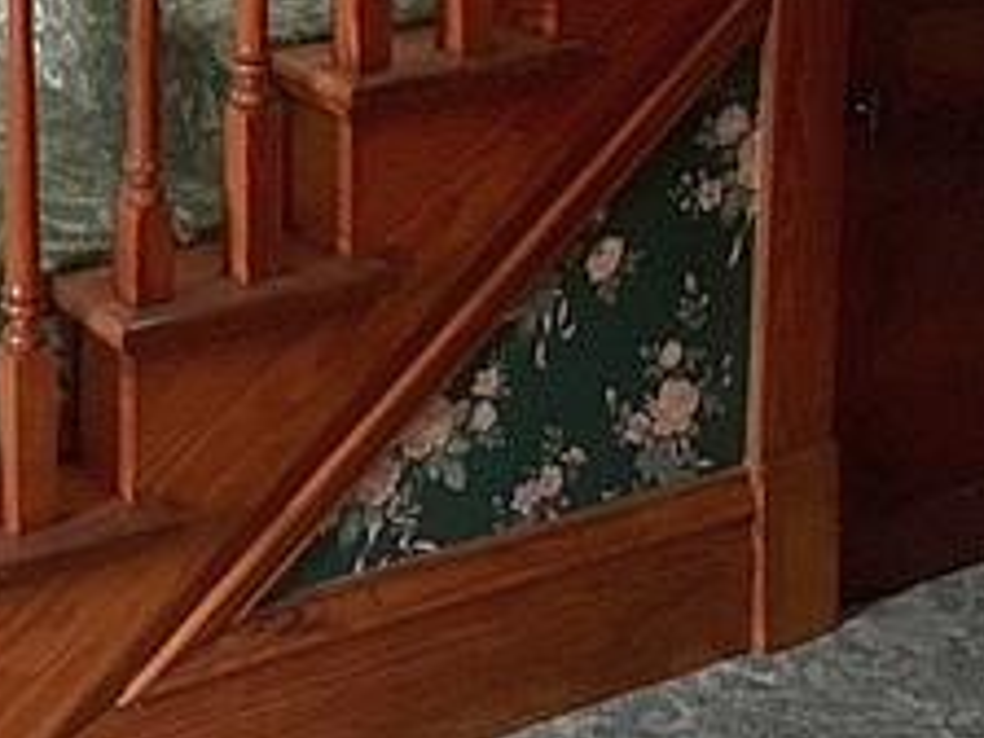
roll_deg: -0.5
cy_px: -308
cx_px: 70
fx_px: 2359
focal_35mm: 83
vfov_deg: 16.5
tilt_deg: -6.9
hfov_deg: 22.9
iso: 400
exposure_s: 1/15
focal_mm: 4.15
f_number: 2.2
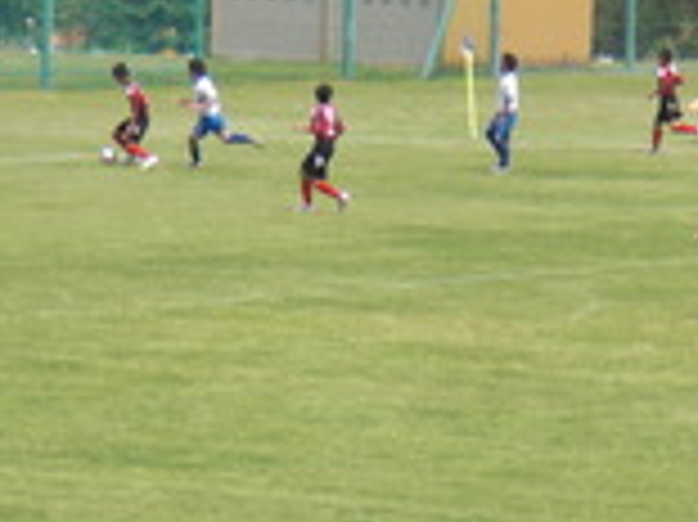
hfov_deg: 6.4
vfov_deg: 4.8
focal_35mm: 309
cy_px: 421
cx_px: 293
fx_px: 6226
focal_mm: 18.9
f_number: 5.9
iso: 64
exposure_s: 1/250
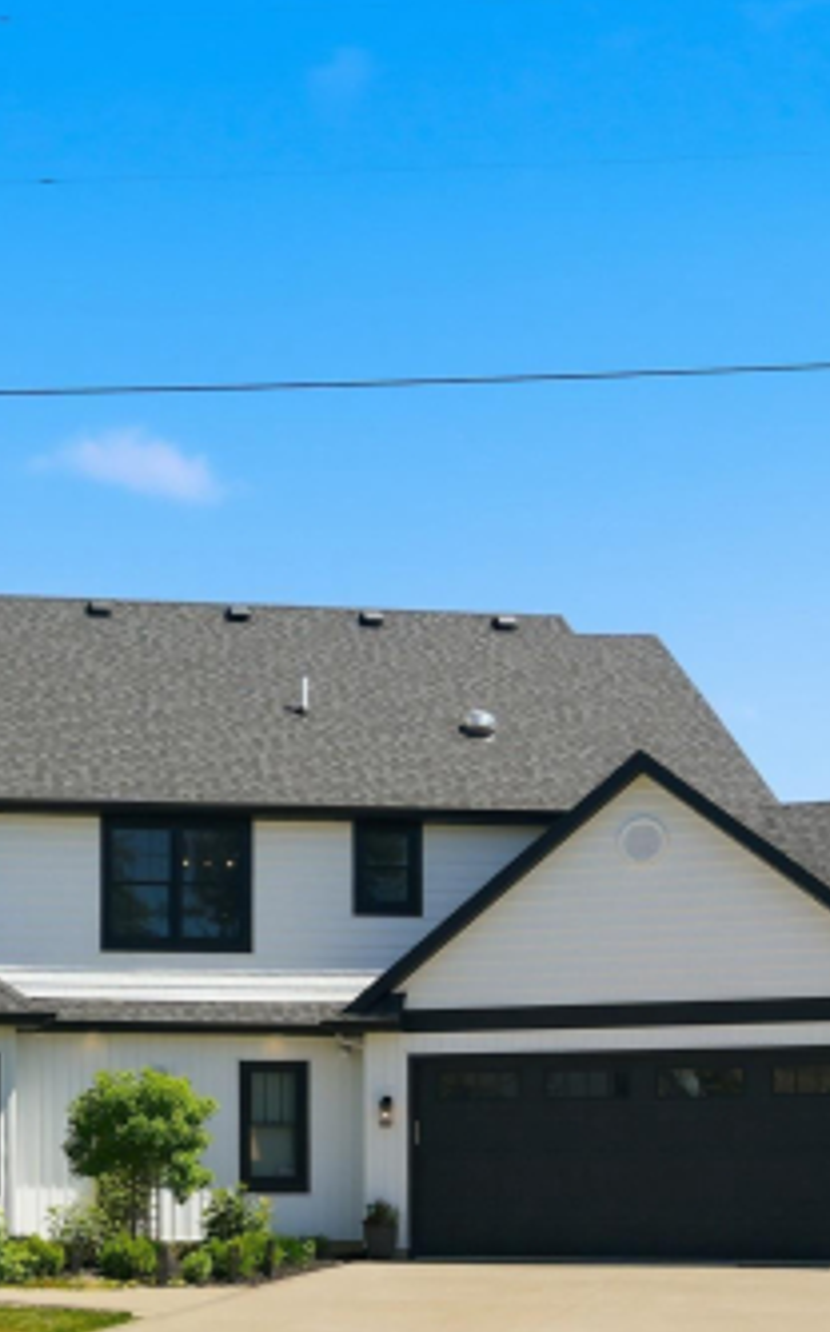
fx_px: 2058
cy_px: 989
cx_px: 28
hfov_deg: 22.1
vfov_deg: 35.1
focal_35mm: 57
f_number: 4
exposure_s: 1/500
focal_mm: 16.5
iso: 100
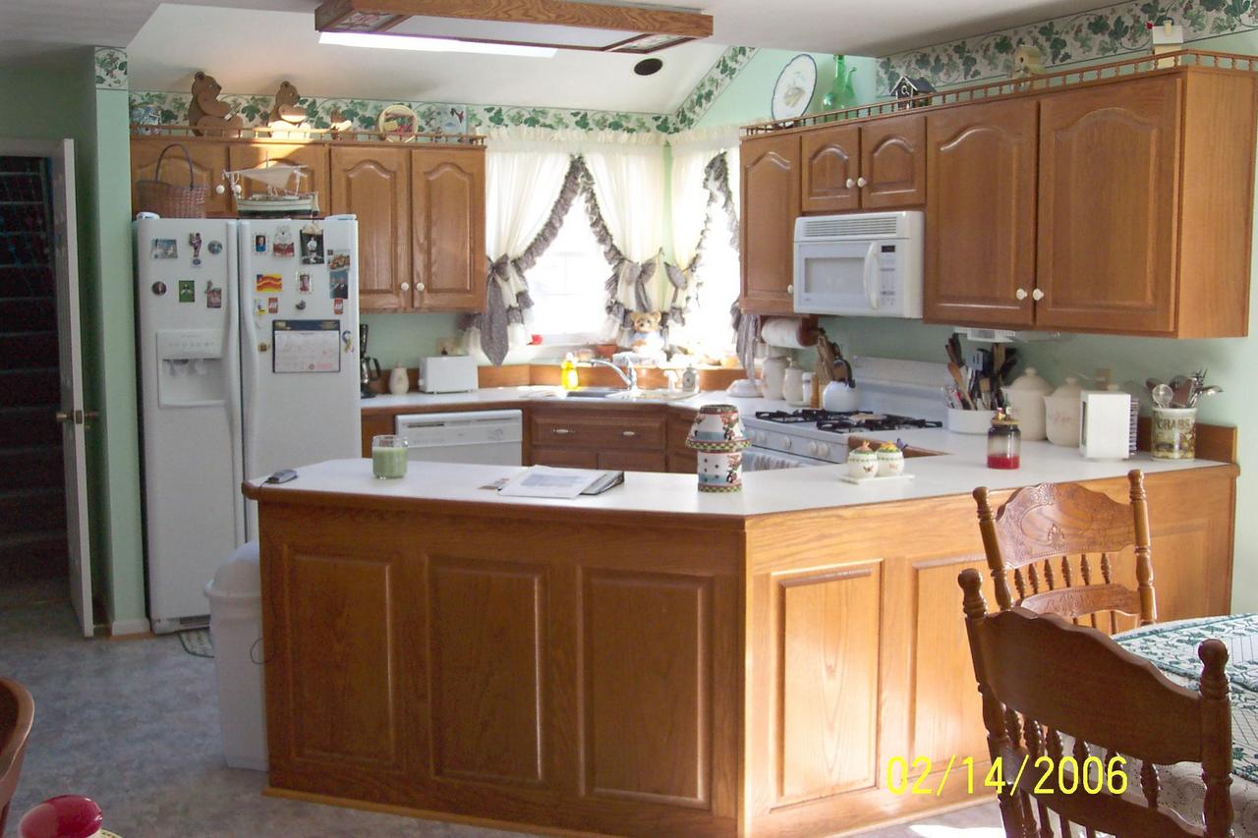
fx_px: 1328
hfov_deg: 50.7
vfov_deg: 35.0
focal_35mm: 38
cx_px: 629
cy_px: 419
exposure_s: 1/90
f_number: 2.8
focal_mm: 8
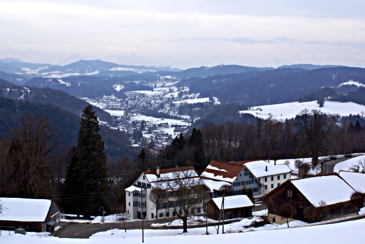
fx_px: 609
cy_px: 122
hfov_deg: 33.4
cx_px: 182
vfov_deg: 22.7
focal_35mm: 60
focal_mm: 40
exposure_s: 1/100
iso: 100
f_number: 18
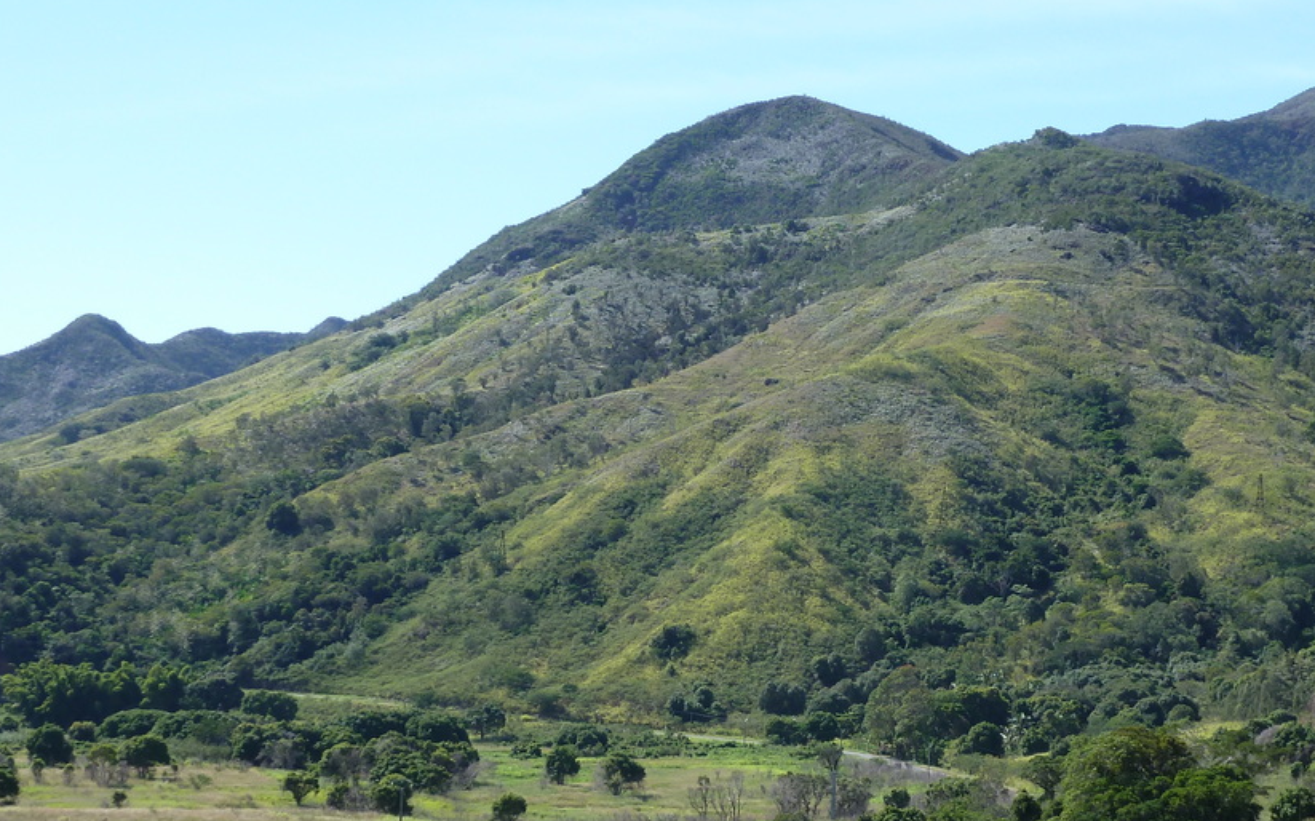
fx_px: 3046
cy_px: 647
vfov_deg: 15.3
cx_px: 801
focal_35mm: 85
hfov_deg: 24.3
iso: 80
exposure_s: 1/320
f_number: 3.9
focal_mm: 9.1
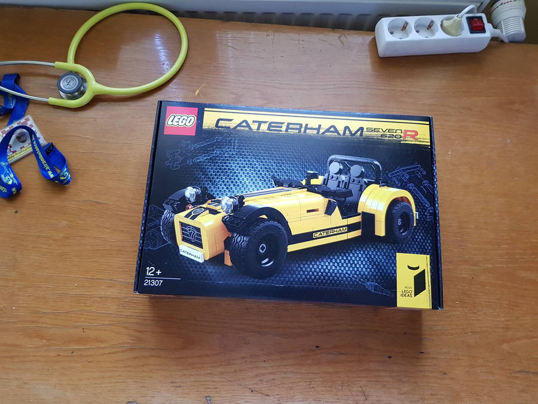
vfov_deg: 53.1
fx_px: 404
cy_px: 202
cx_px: 269
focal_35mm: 26
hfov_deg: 67.3
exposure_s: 1/30
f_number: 1.7
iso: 160
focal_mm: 4.3
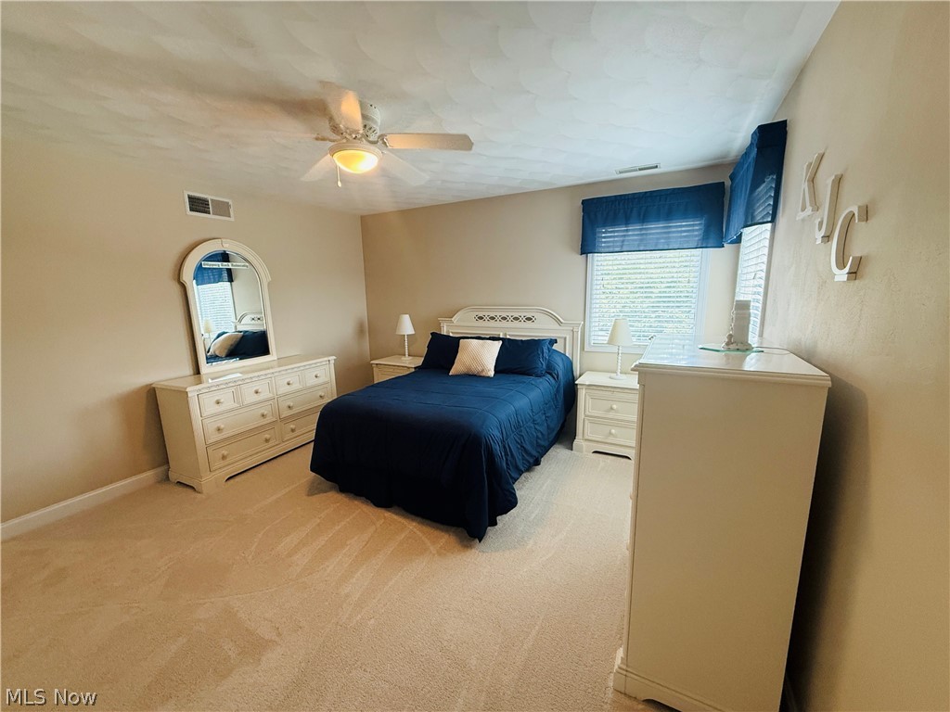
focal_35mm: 14
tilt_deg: -10.0
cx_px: 475
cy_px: 356
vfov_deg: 85.7
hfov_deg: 102.1
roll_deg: +1.3
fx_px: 384
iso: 320
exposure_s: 1/120
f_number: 2.2
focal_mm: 2.22
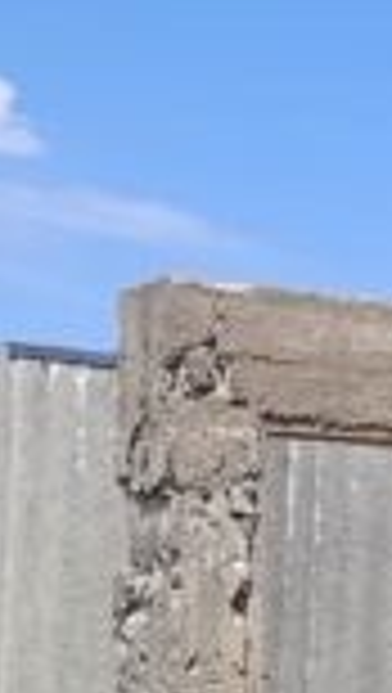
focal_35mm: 125
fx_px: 2302
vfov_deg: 17.1
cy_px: 504
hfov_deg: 8.0
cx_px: 1289
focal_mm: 6.11
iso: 50
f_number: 1.65
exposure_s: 1/641
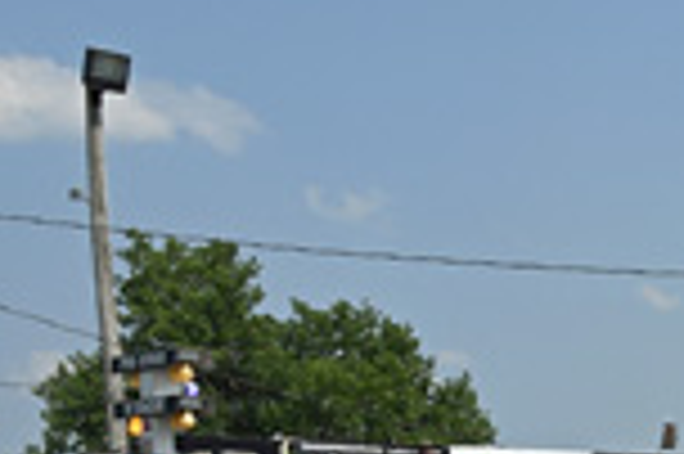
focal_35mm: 79
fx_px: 1499
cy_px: 598
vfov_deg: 16.3
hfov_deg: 21.3
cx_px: 1048
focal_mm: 16
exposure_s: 1/1600
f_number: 5.6
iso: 160
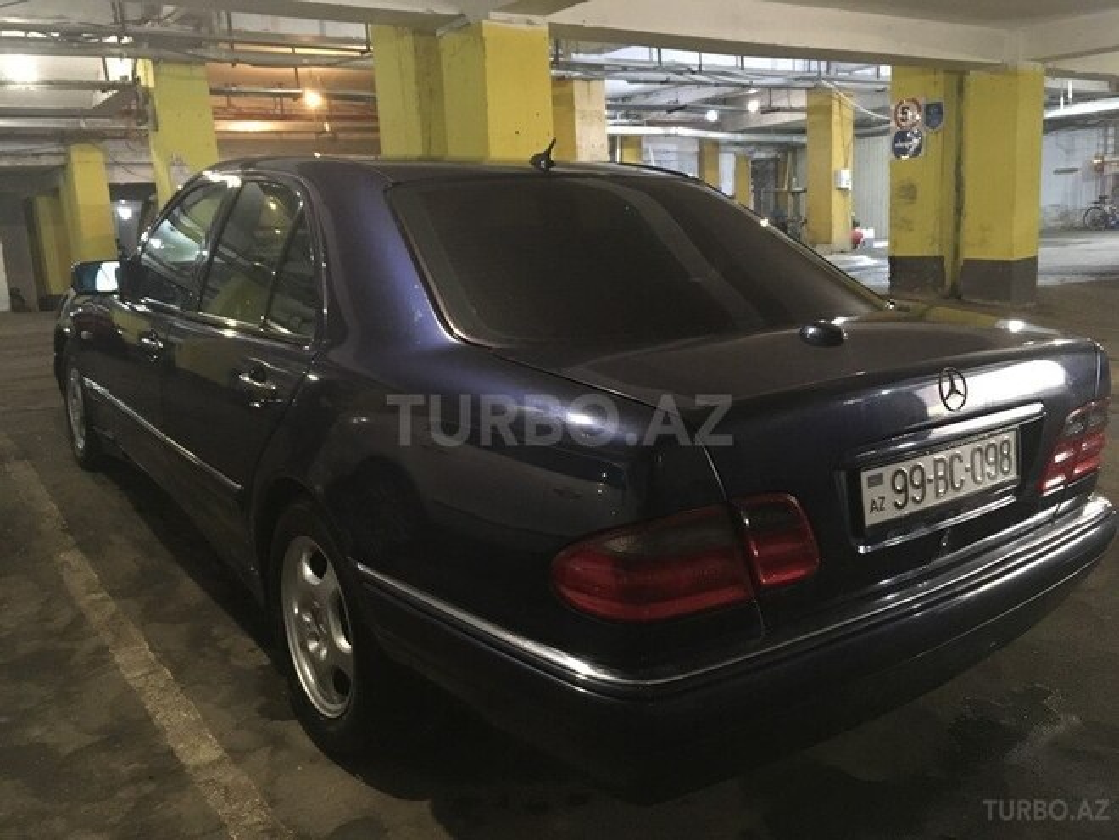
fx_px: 937
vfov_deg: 48.2
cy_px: 420
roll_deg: +3.5
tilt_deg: -12.4
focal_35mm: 29
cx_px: 560
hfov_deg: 61.7
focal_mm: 4.15
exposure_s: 1/17
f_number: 2.2
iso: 500
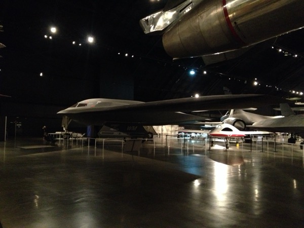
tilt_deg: +3.3
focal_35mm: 35
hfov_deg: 52.6
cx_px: 152
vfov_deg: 40.7
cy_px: 114
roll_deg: -2.9
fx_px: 307
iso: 800
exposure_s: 1/15
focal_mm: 4.28
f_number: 2.4
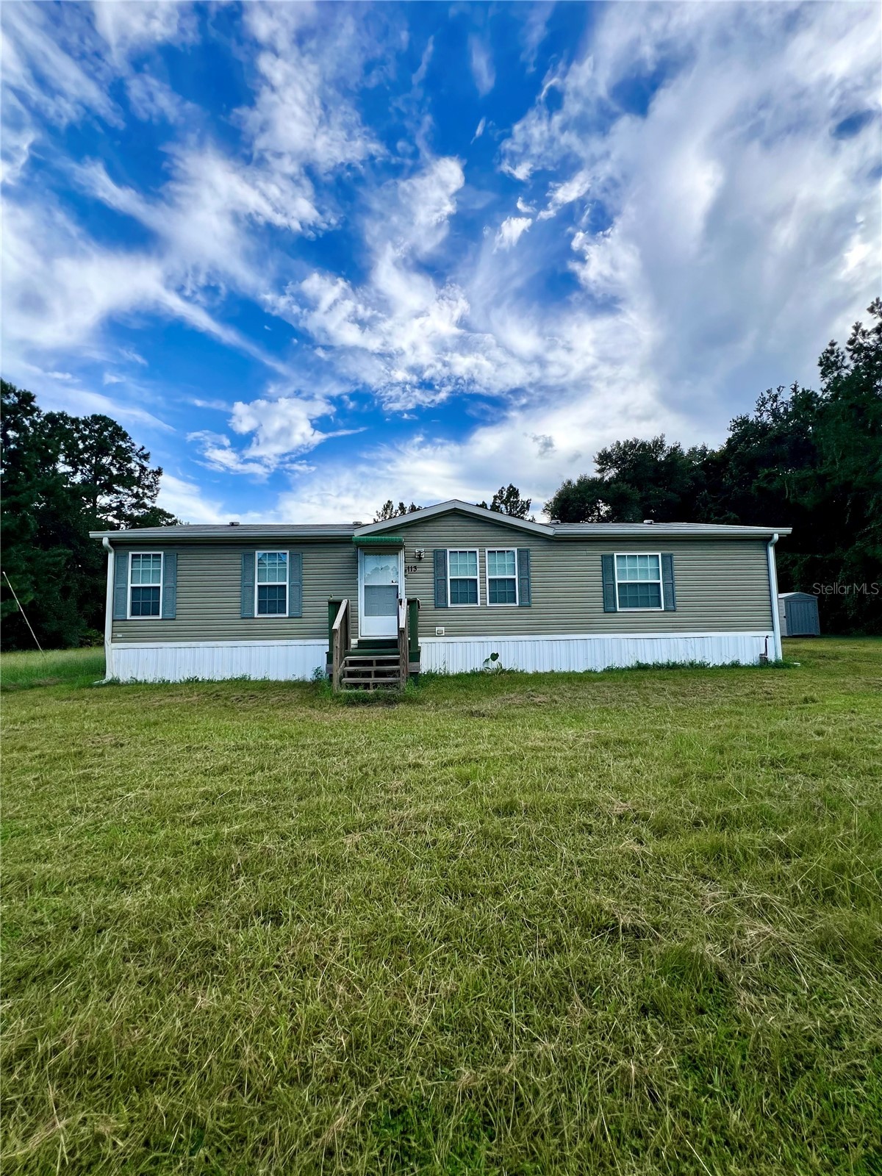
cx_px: 441
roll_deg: +1.4
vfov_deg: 106.2
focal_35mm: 13
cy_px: 588
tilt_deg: +5.8
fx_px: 442
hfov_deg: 89.9
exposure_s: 1/803
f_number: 1.8
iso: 32
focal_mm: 1.57
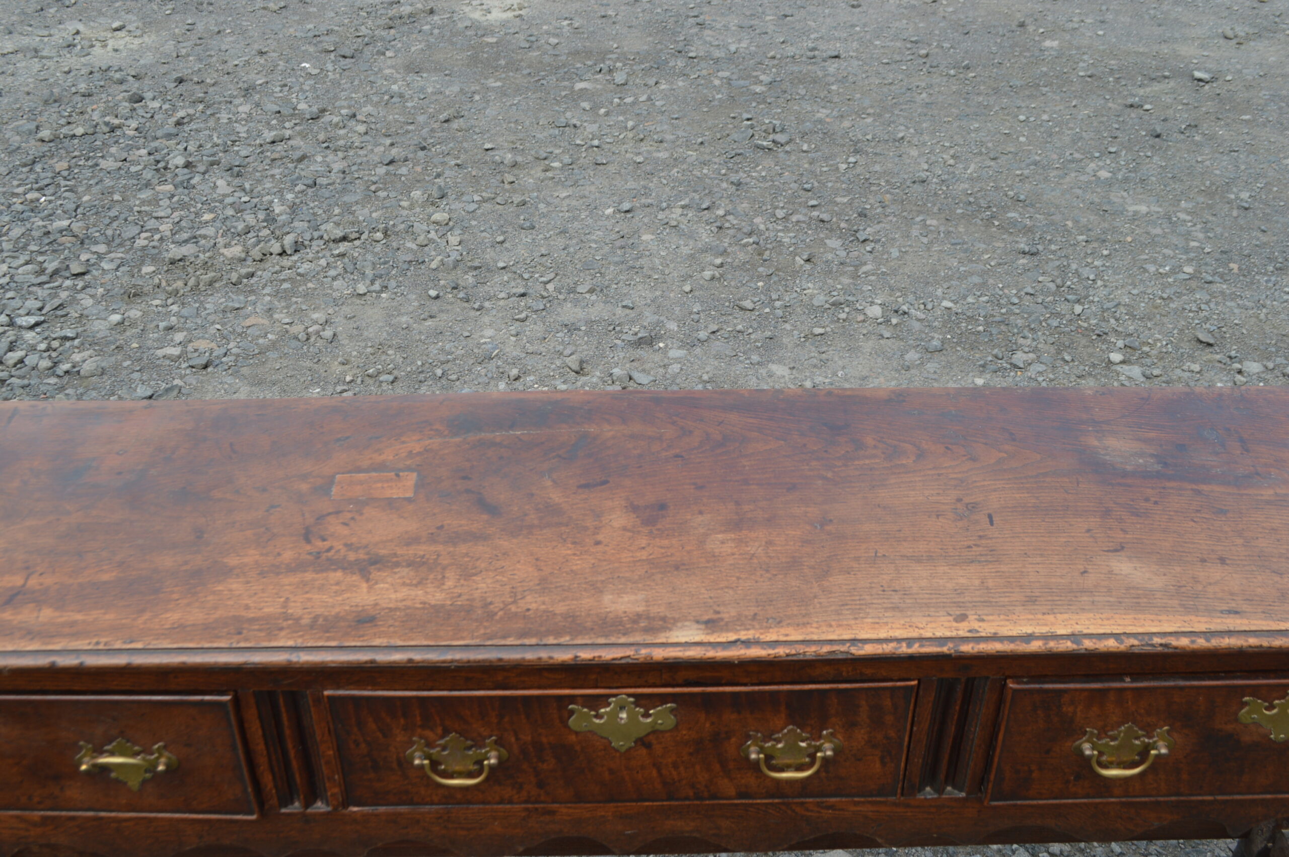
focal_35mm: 36
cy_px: 428
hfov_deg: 53.2
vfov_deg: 36.8
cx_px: 644
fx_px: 1288
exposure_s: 1/125
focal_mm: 24
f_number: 8
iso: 125
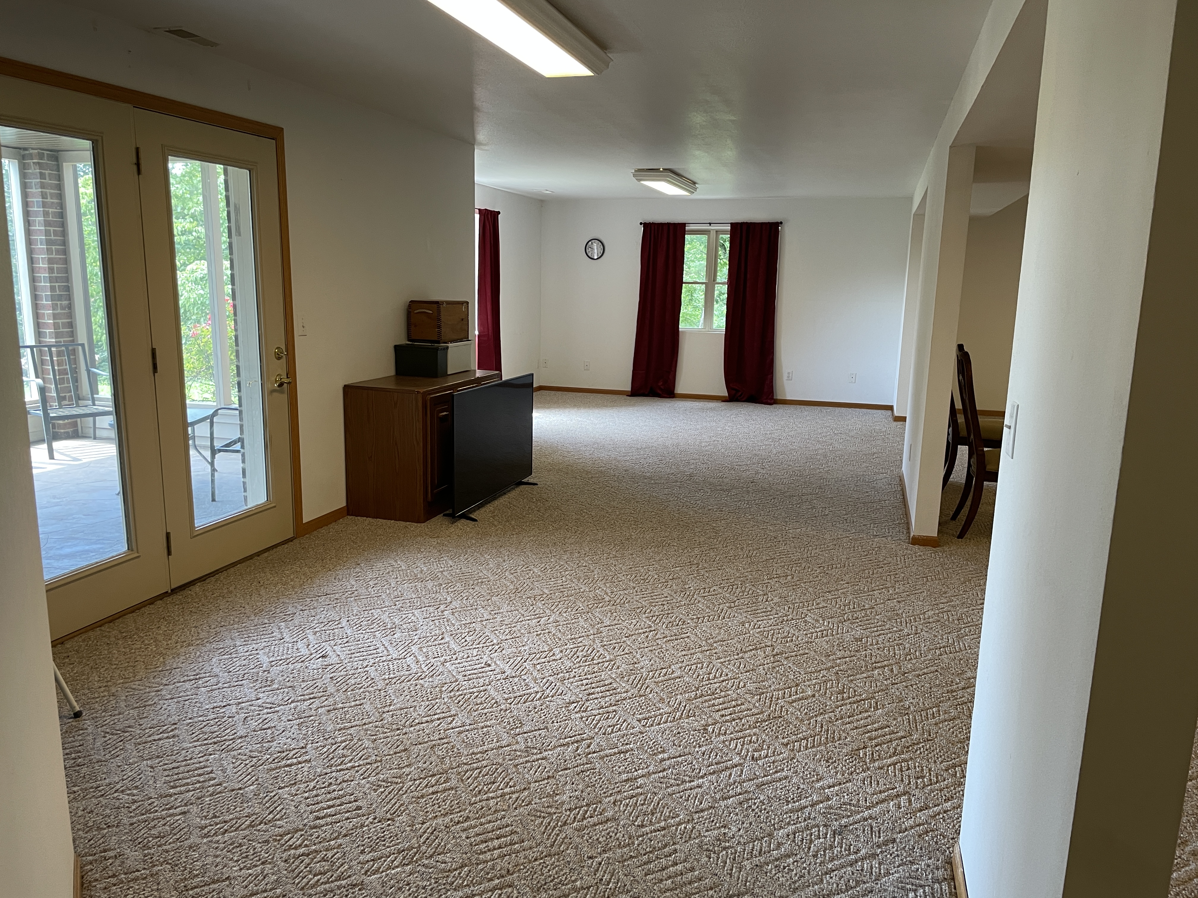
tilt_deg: -10.9
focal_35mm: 26
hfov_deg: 67.3
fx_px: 900
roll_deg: -1.1
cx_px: 599
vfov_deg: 53.1
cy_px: 449
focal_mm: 4.2
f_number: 1.6
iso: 125
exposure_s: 1/60
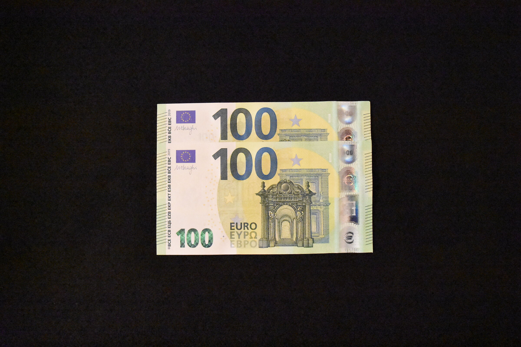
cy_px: 174
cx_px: 260
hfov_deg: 53.1
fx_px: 521
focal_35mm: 36
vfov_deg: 36.9
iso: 25600
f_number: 8
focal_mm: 24
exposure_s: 1/60
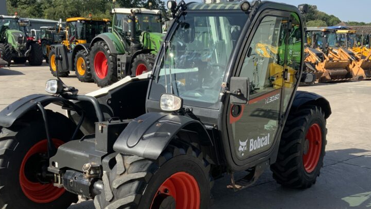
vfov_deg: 26.3
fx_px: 443
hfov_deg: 45.4
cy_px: 140
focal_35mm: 45
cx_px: 210
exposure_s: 1/1168
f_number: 1.8
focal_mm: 3
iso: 16
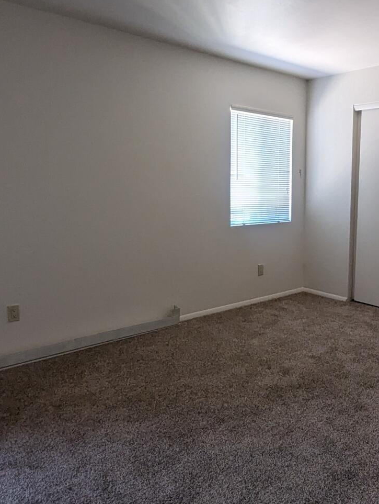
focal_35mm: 27
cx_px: 284
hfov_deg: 49.4
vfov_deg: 65.2
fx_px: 393
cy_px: 233
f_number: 2.2
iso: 216
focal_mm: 1.95
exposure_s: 1/23.8
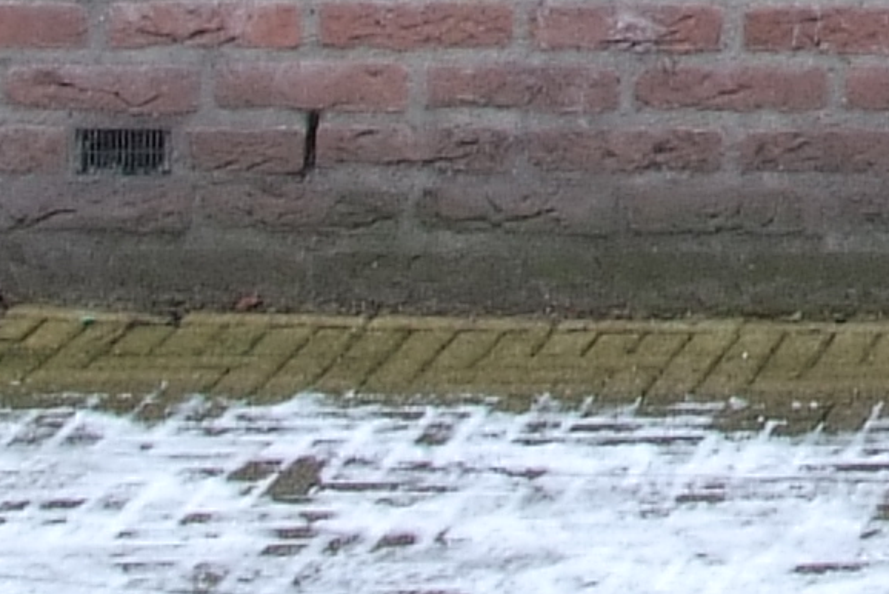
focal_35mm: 221
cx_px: 2198
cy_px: -1282
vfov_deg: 5.7
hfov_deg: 8.4
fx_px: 5460
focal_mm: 20
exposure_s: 1/60
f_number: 7.1
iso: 320
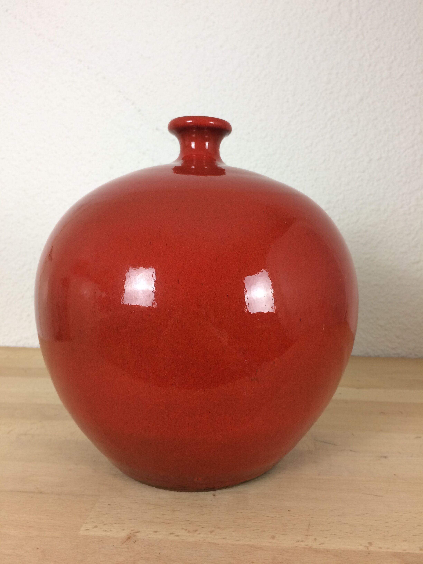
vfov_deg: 61.7
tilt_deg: -6.8
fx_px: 472
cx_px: 212
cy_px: 282
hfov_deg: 48.2
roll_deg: +1.1
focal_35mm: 29
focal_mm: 4.15
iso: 50
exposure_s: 1/33
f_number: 2.2
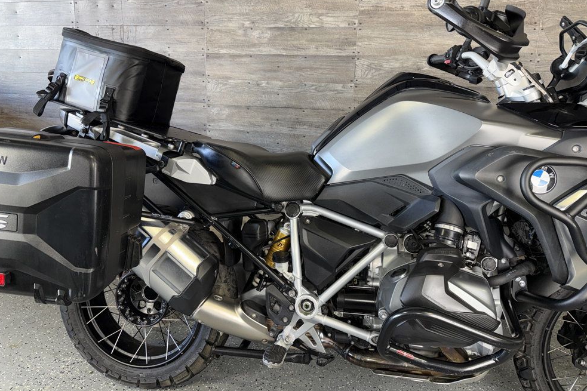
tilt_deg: -9.6
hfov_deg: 69.4
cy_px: 167
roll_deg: -1.2
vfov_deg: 49.4
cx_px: 299
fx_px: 424
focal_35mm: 26
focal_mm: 6.76
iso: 64
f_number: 1.78
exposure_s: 1/27
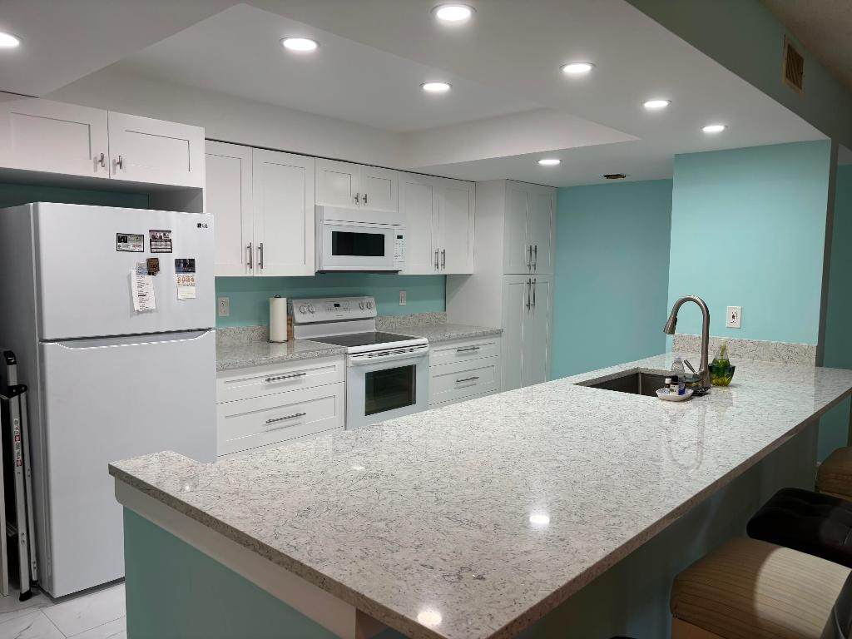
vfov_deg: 53.1
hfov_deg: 67.3
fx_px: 640
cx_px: 426
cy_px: 320
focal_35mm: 26
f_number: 1.6
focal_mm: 5.96
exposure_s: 1/120
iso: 80
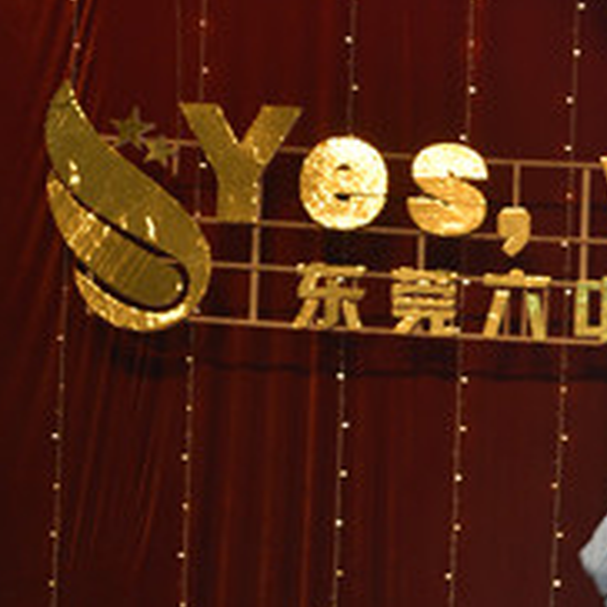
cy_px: 544
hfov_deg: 11.4
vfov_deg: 11.9
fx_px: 2896
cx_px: 937
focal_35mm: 146
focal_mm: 52
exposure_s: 1/60
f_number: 4.2
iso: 560
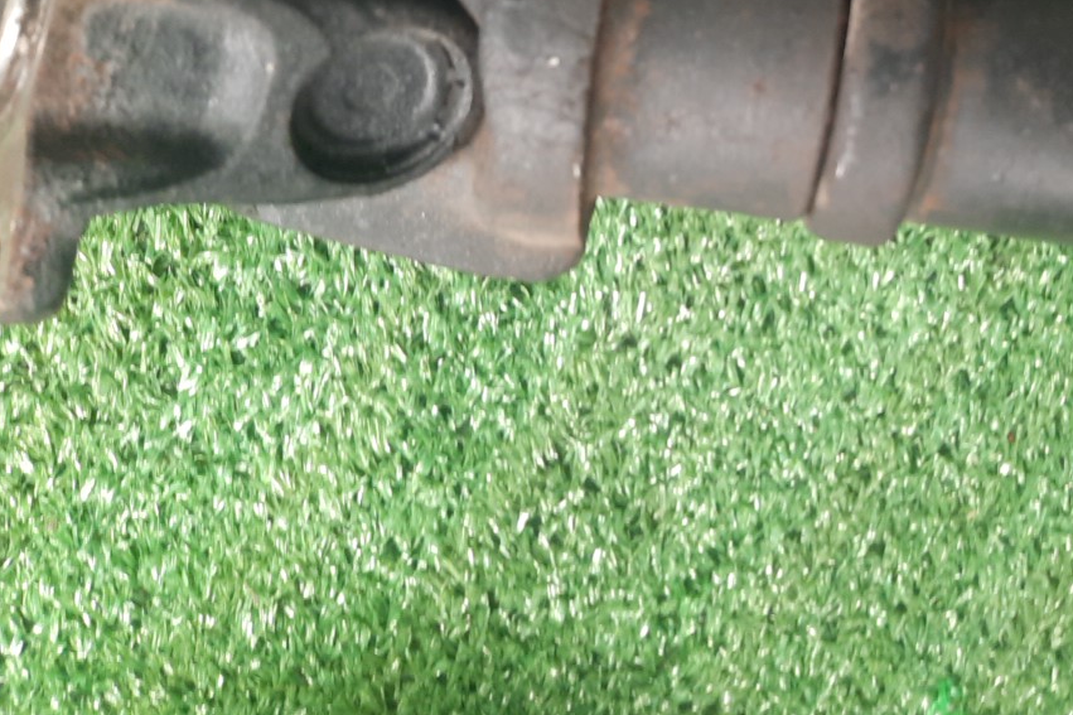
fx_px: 1311
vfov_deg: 29.5
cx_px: 757
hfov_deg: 43.6
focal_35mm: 44
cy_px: 105
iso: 237
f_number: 2
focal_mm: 4.6
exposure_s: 1/50
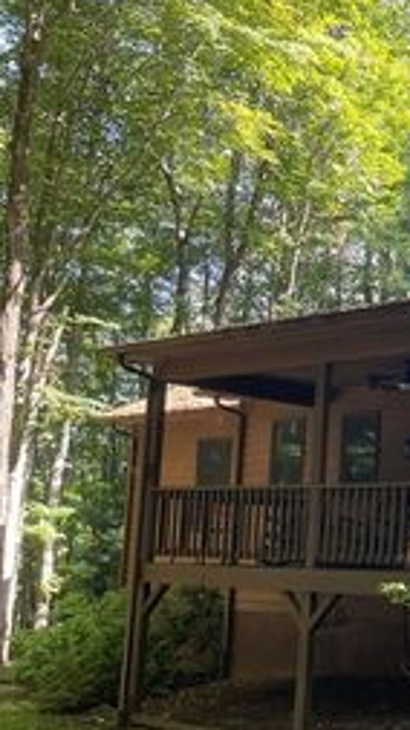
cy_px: 466
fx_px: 1084
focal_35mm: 56
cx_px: 710
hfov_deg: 17.7
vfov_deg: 37.0
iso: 40
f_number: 1.6
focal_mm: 4.2
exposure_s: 1/121
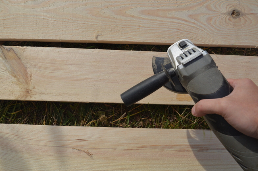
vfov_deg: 47.9
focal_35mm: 27
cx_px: 129
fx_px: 193
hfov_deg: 67.4
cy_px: 86
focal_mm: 18
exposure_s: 1/640
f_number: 13
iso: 400
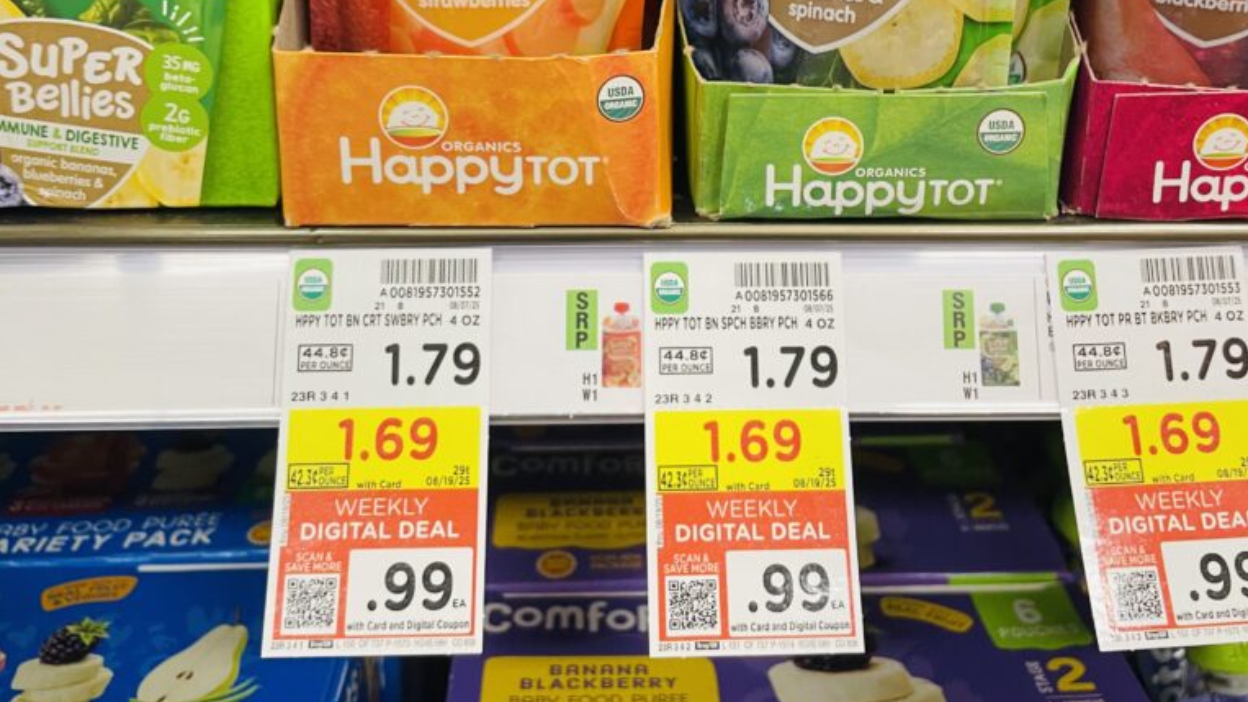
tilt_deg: -17.0
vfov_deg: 29.8
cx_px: 626
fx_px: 1257
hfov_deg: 52.8
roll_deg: -0.2
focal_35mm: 38
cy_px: 62
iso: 100
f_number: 1.6
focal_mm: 4.2
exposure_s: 1/62
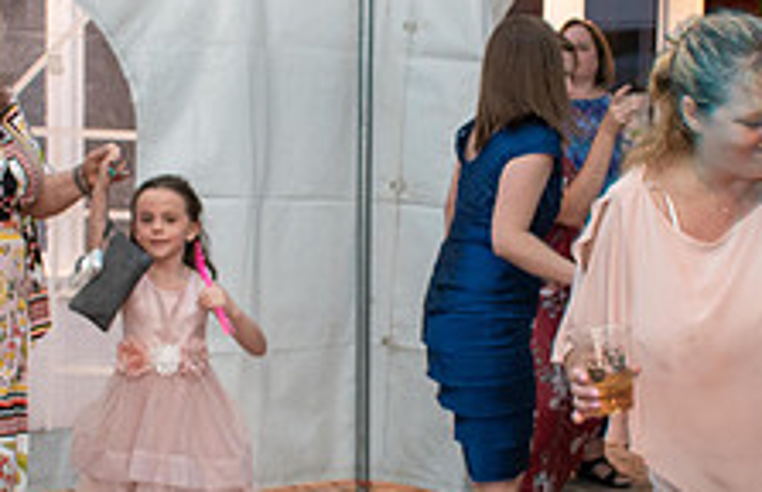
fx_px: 1698
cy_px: 328
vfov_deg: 16.5
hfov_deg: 25.3
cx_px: 350
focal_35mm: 81
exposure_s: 1/60
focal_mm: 18
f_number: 3.5
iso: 800
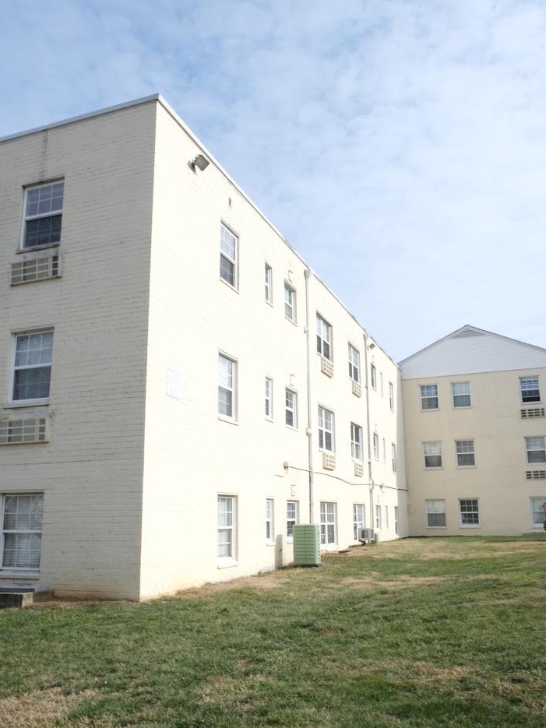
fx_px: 631
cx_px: 278
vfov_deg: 59.9
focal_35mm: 30
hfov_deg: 46.8
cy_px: 382
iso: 400
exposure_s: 1/60
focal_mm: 18
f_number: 22
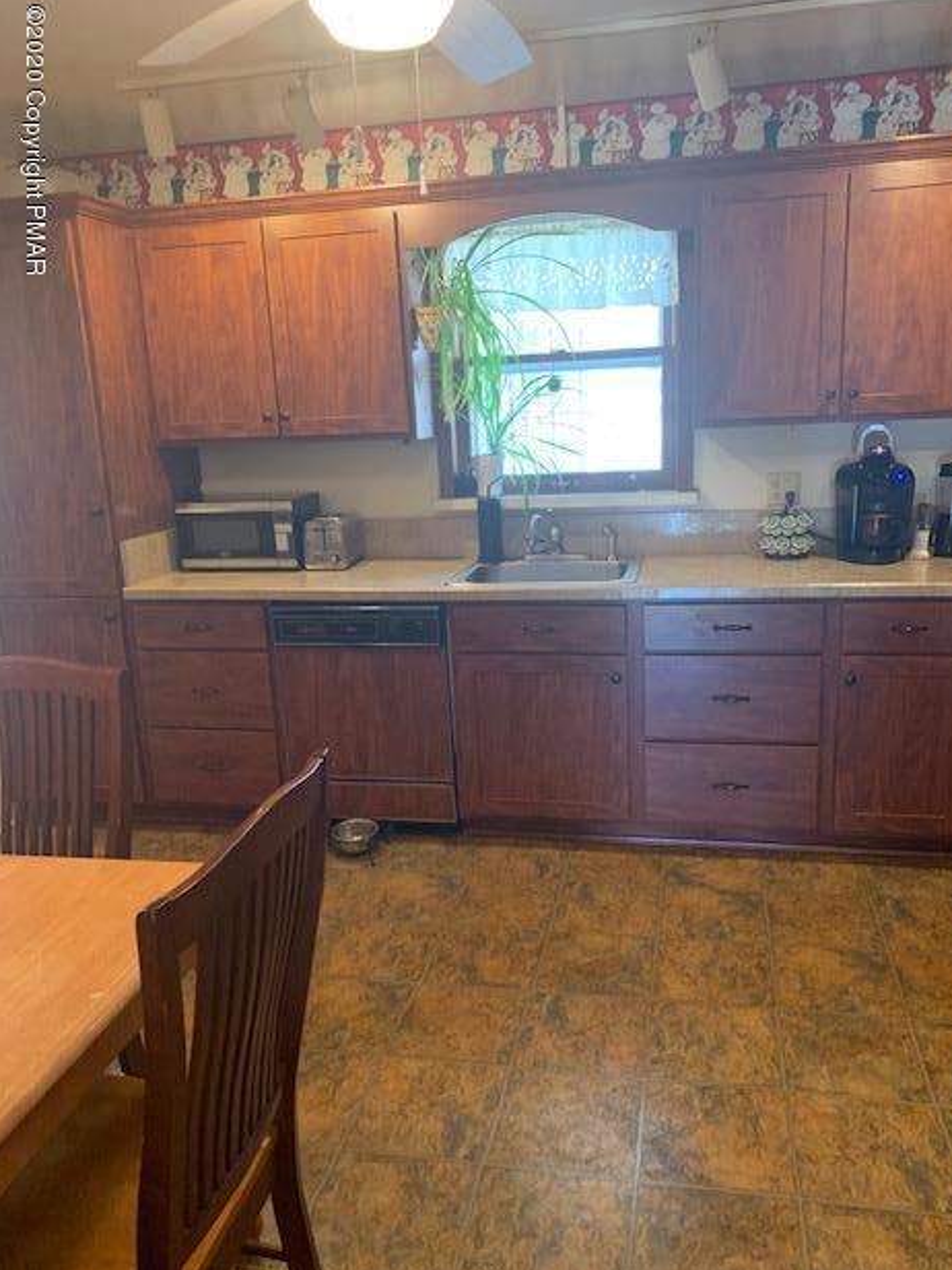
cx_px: 488
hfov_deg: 51.3
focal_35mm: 27
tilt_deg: -12.3
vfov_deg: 65.3
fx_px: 990
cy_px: 654
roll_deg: +2.7
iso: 400
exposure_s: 1/40
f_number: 1.8
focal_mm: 4.25
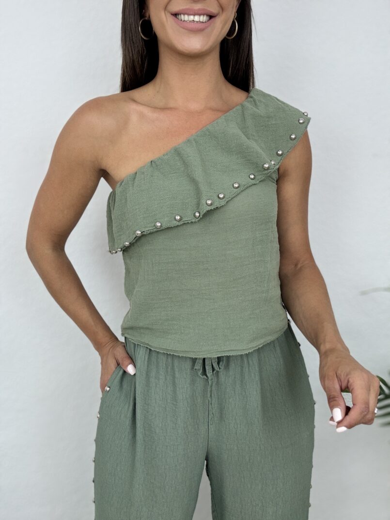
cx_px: 195
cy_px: 260
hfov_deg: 46.8
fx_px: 451
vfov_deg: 60.0
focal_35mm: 30
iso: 64
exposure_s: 1/100
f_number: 1.9
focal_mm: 2.69
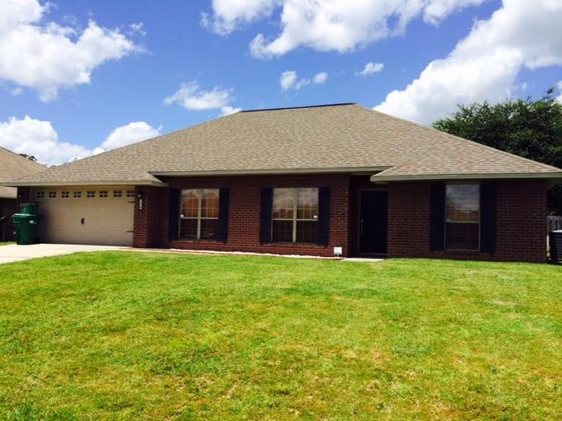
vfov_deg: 46.8
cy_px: 210
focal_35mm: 30
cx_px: 281
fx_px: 487
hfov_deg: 60.0
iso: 40
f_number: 2.2
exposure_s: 1/3165
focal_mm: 4.12
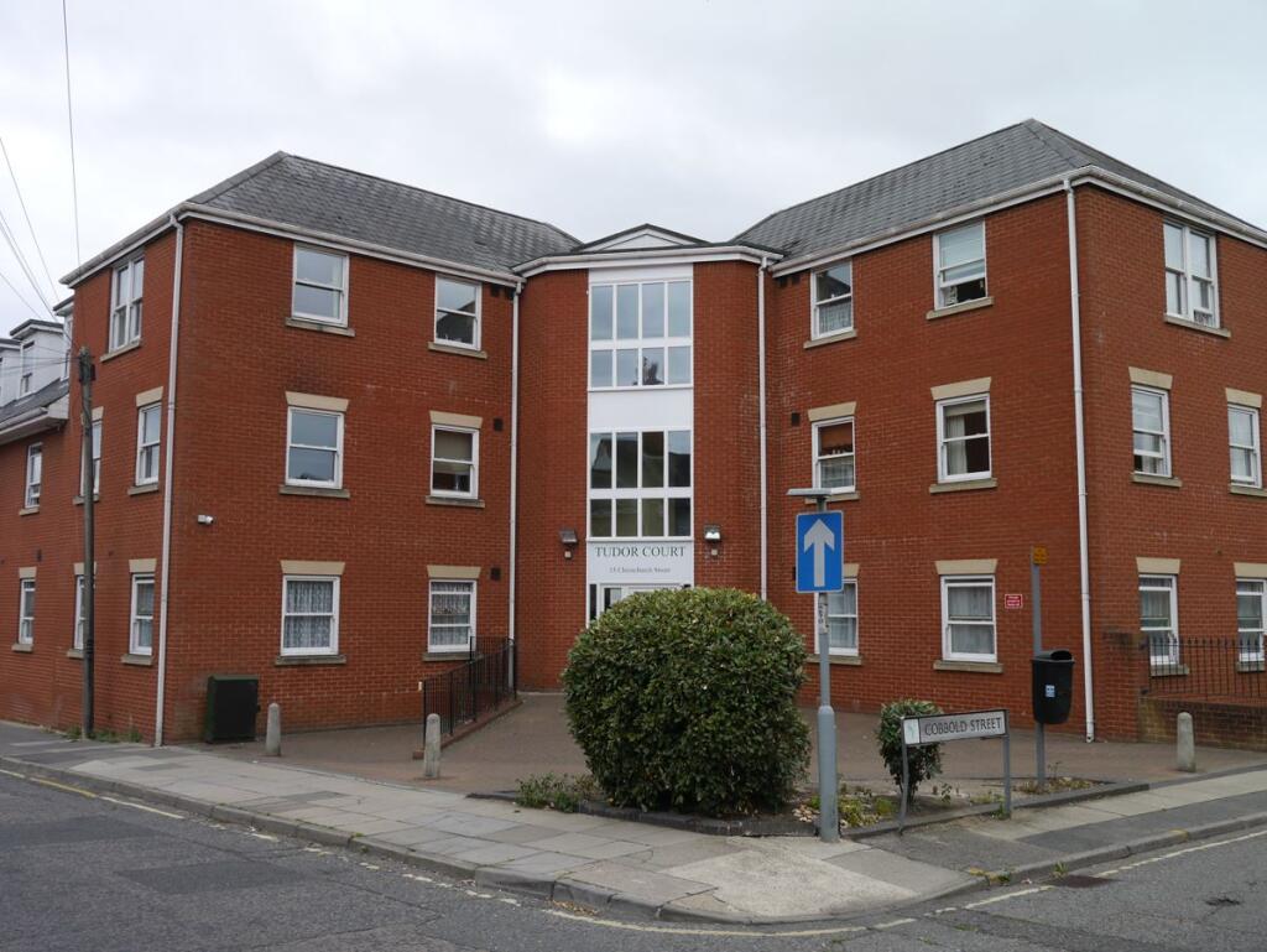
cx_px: 634
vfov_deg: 41.8
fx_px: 1245
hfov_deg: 53.9
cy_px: 476
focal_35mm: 34
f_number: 6.3
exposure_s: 1/320
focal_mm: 17
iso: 160
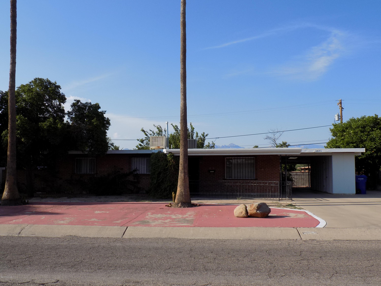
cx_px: 190
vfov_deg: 41.8
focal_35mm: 34
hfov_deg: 54.0
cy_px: 143
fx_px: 374
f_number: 3.4
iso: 80
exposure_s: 1/1000
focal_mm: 6.1
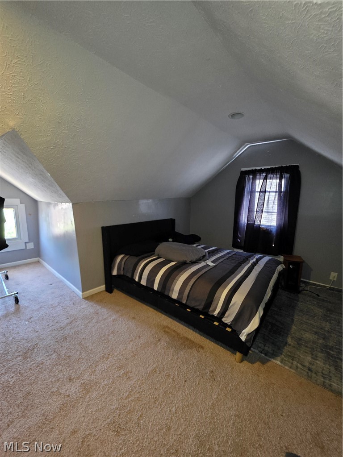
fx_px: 172
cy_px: 228
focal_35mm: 13
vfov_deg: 106.2
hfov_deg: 89.9
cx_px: 172
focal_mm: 2.2
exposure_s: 1/60
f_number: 1.9
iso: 1000
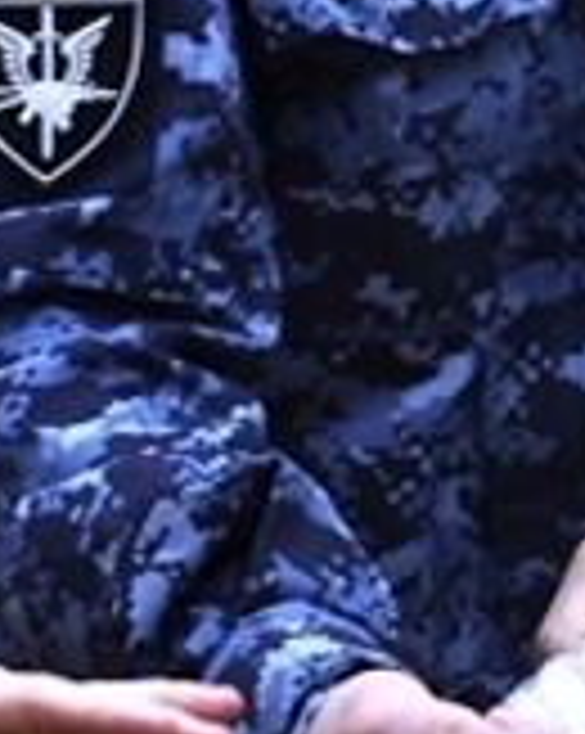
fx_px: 5529
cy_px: 9
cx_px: 502
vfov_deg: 7.6
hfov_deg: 6.0
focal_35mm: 255
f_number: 4
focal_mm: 39.3
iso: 800
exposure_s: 1/400
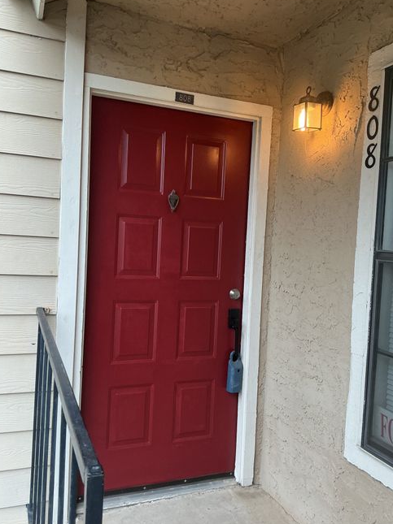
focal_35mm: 30
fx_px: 455
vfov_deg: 60.0
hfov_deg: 46.8
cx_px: 194
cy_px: 259
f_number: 1.8
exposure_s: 1/60
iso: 50
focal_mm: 3
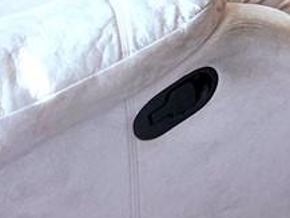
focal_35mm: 96
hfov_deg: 14.1
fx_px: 805
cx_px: 698
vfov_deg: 9.4
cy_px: -543
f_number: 1.9
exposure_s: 1/60.2
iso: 32
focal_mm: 2.2
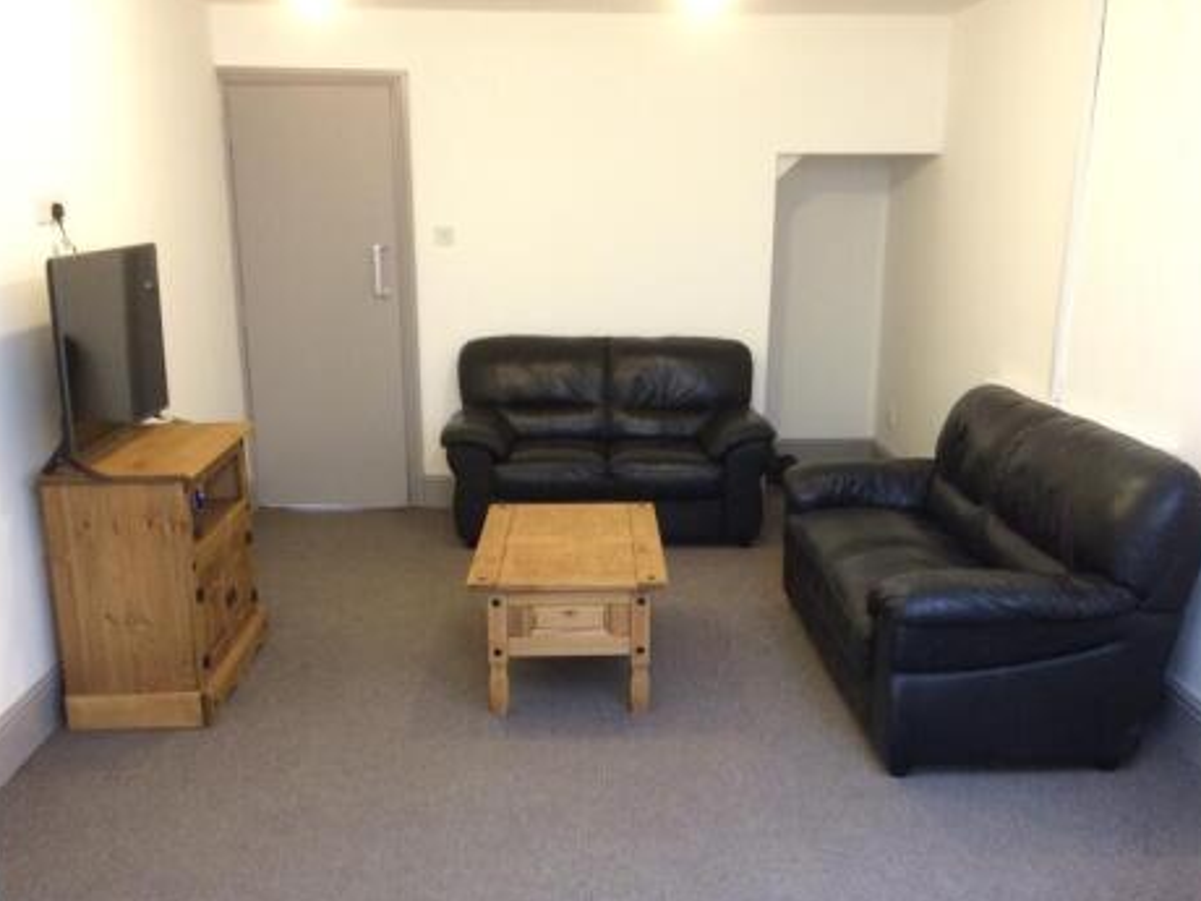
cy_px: 563
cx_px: 623
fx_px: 1318
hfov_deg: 49.0
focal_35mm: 38
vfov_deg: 37.5
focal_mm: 4.12
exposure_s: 1/33
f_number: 2.2
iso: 250
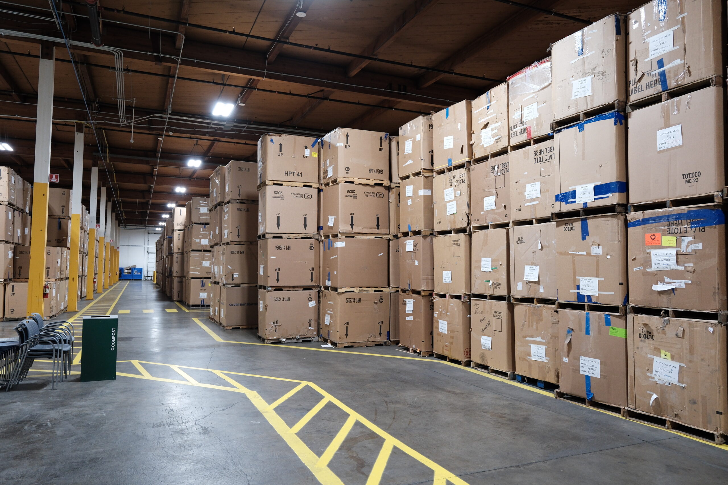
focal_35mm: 25
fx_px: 506
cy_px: 242
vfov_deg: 51.3
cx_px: 364
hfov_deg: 71.5
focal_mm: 16.5
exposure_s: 1/100
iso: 1250
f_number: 2.9
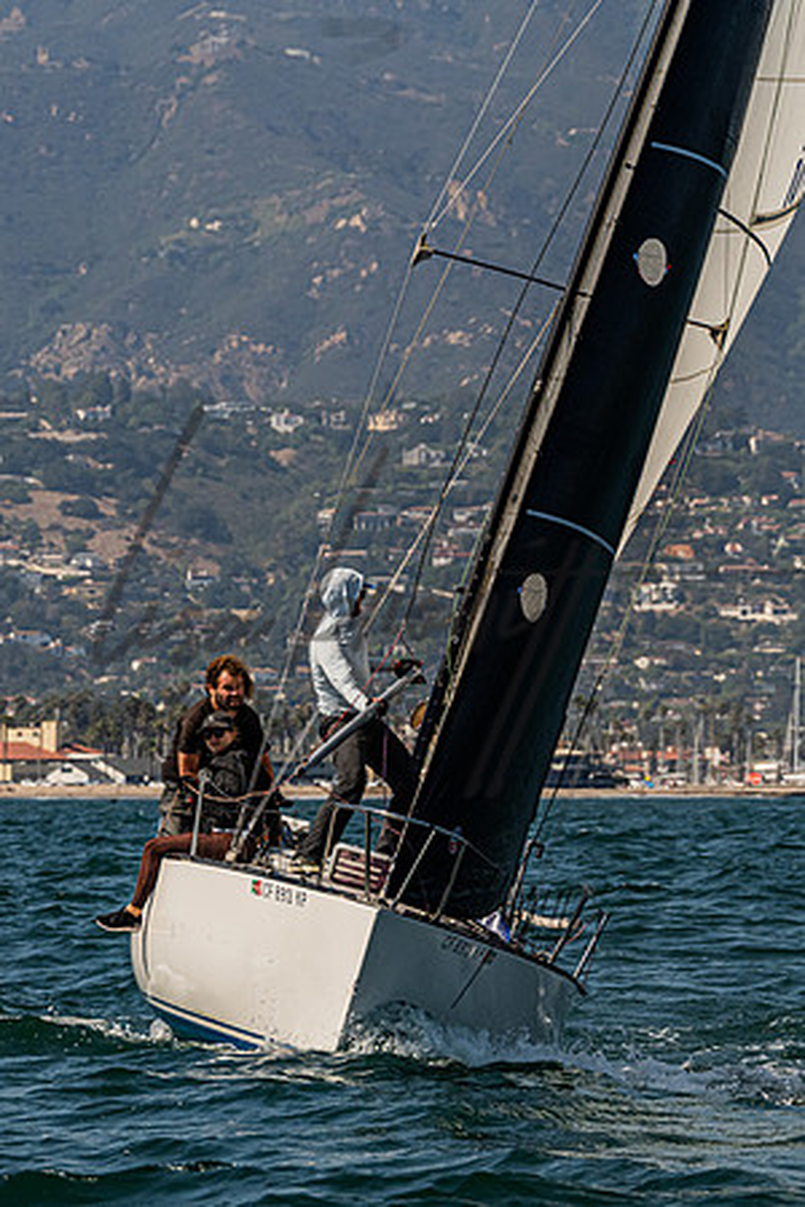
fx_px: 9893
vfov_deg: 7.0
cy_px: 692
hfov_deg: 4.7
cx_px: 349
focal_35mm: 295
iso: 500
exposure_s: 1/2500
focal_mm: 165
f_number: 8
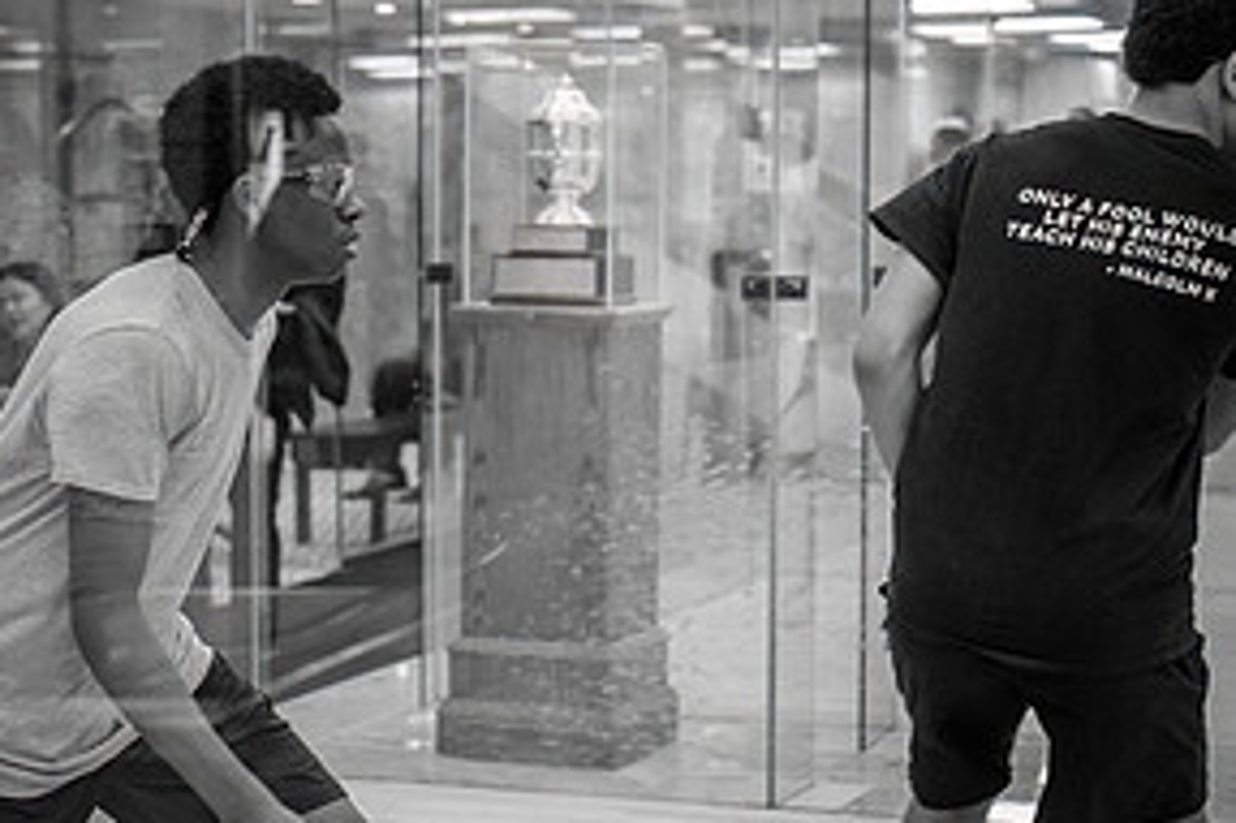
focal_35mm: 93
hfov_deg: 21.9
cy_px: 524
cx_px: 508
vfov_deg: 14.7
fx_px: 3191
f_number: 2.8
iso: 1600
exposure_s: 1/320
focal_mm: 46
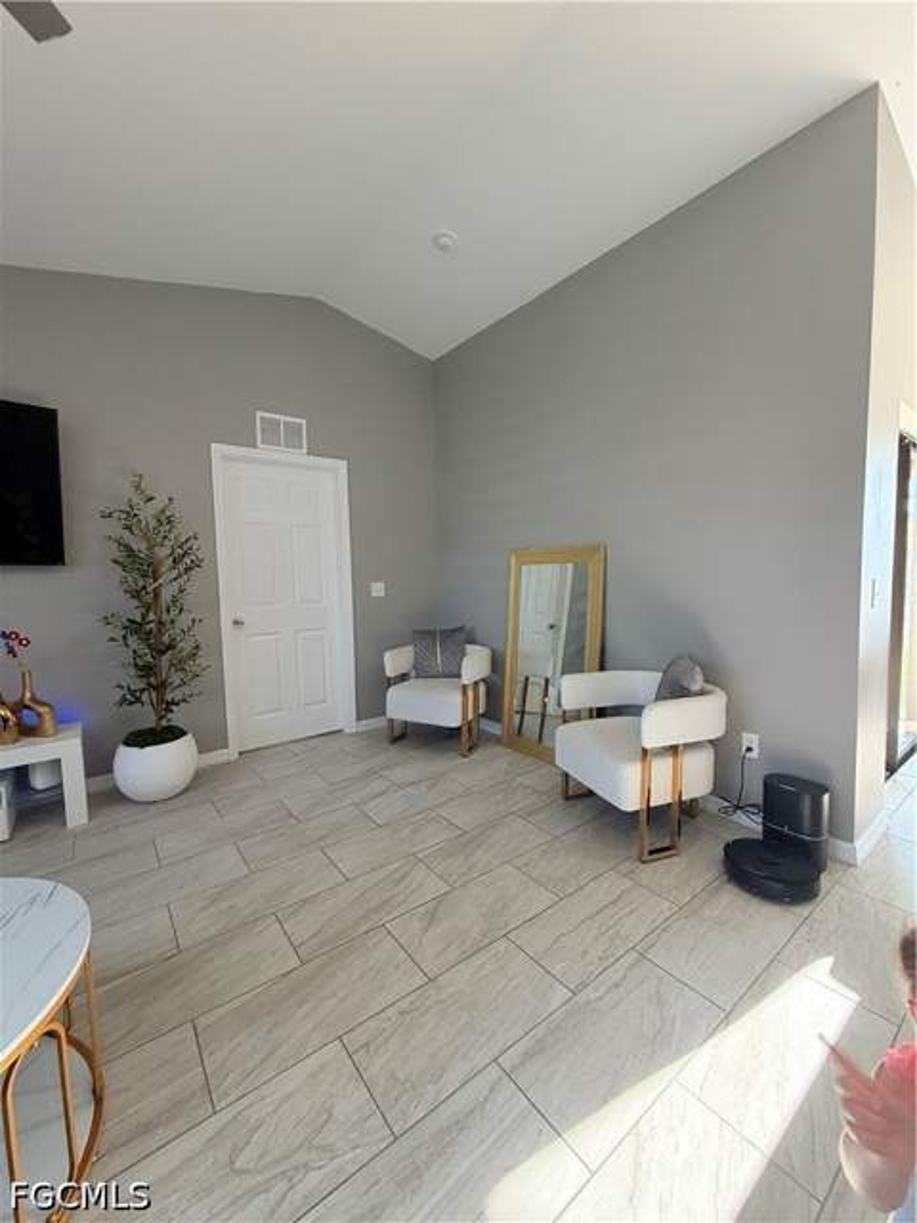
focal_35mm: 14
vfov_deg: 102.1
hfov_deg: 85.7
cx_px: 458
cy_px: 612
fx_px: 494
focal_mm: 2.22
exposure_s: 1/121
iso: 200
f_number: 2.2
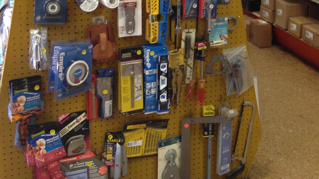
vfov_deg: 16.7
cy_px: -19
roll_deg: +0.4
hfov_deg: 29.5
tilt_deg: -10.9
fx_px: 592
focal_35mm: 70
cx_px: 254
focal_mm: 4.12
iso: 50
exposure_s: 1/20
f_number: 2.4
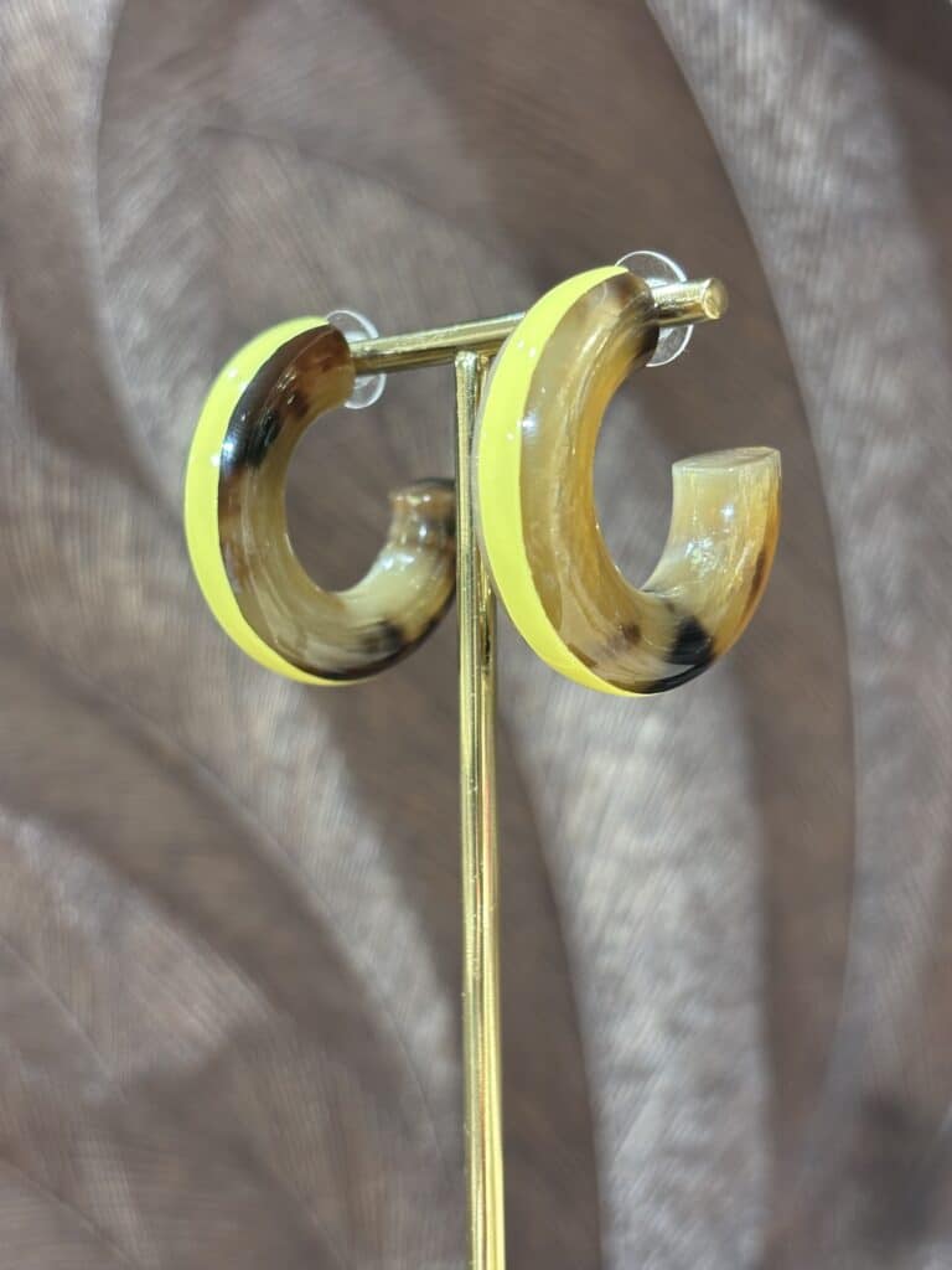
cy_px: 635
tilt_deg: -0.8
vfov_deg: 36.8
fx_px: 1907
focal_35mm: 52
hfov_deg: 28.0
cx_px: 476
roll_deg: +0.1
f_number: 1.6
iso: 80
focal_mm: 5.96
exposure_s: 1/50
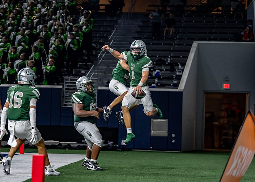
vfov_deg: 10.6
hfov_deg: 14.8
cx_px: 129
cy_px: 88
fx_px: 979
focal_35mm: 135
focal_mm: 97
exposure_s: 1/1000
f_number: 2.8
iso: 2000
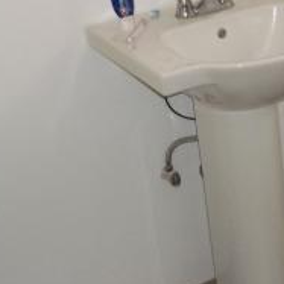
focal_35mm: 97
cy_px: 96
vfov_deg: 17.9
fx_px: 900
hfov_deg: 16.9
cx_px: 369
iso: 160
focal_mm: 5.7
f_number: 2.9
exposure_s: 1/30
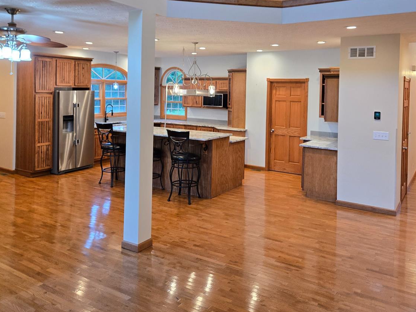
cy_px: 93
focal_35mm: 31
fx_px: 373
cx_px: 209
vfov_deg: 44.5
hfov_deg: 58.3
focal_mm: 5.4
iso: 250
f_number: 1.8
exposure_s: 1/120
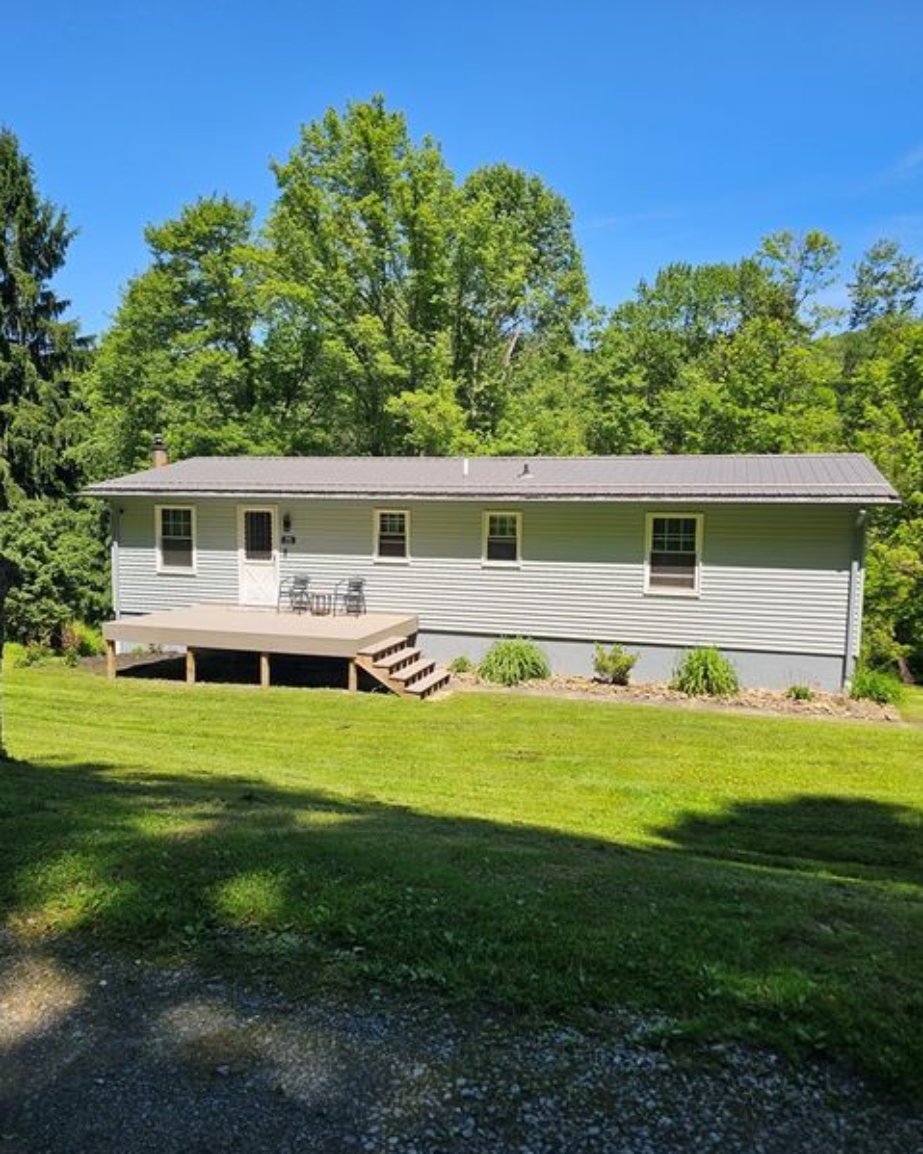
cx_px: 451
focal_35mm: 25
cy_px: 608
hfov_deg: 56.8
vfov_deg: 68.1
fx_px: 854
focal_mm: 6.3
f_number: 1.7
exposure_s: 1/593
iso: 10
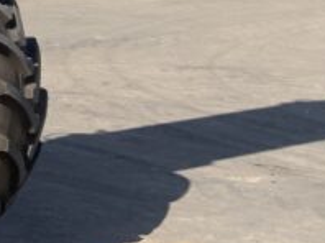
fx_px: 1407
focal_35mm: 150
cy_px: -57
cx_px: -440
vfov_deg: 9.7
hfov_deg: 11.2
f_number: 1.8
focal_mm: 3
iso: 16
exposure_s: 1/1412
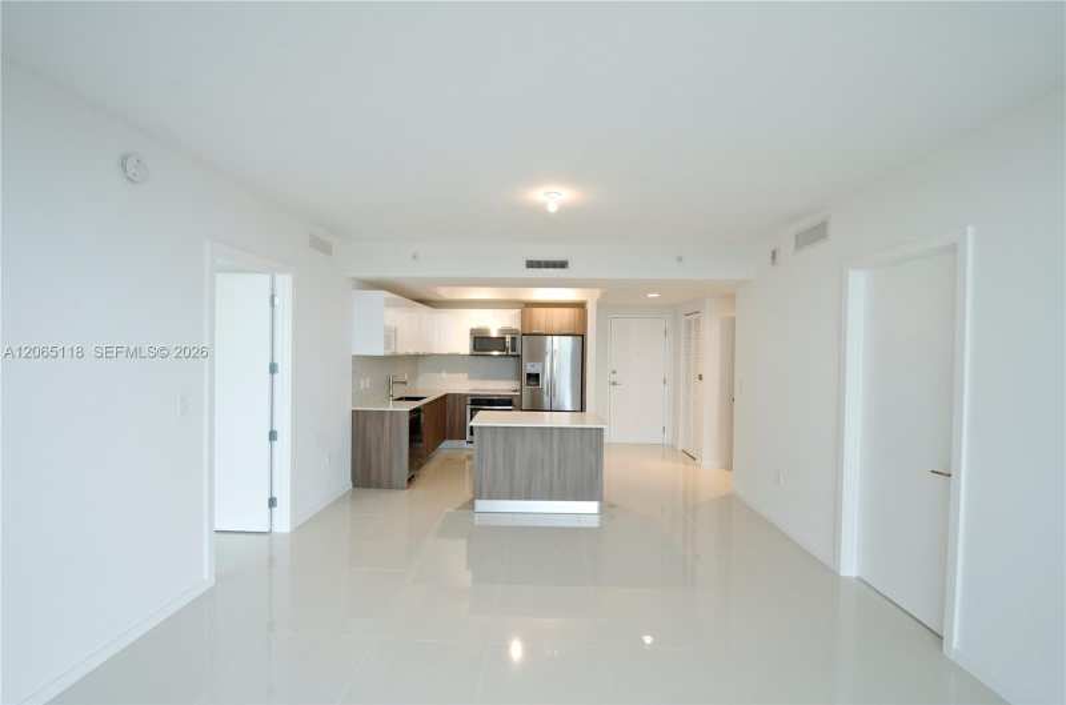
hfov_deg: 100.5
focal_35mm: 15
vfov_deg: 77.0
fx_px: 443
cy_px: 352
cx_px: 533
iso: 500
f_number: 8
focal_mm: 10
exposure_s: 1/30
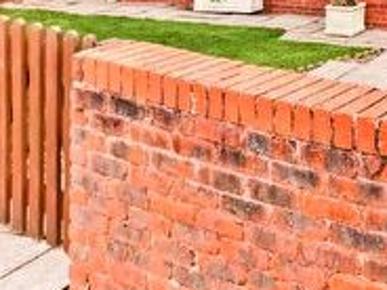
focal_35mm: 61
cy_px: -209
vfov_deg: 19.2
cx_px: 564
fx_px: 682
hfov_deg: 25.1
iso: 50
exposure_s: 1/200
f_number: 2.2
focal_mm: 2.35
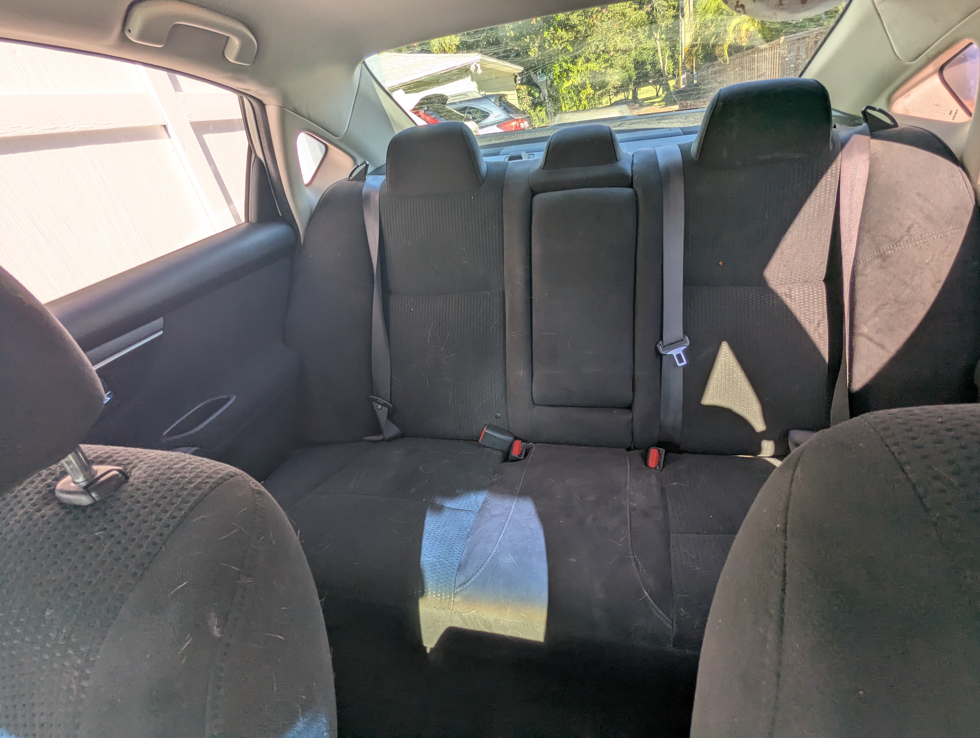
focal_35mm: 16
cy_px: 369
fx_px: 454
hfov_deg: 94.4
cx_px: 490
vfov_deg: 78.2
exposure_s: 1/170
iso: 28
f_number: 2.2
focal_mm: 2.35
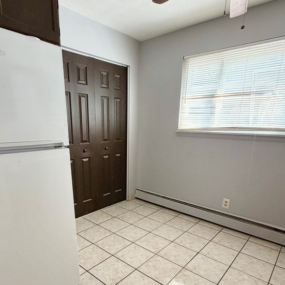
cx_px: 133
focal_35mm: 23
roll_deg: -1.3
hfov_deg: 67.2
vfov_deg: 66.1
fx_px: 214
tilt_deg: -15.2
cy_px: 182
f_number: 2.2
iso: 200
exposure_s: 1/121
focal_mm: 2.22
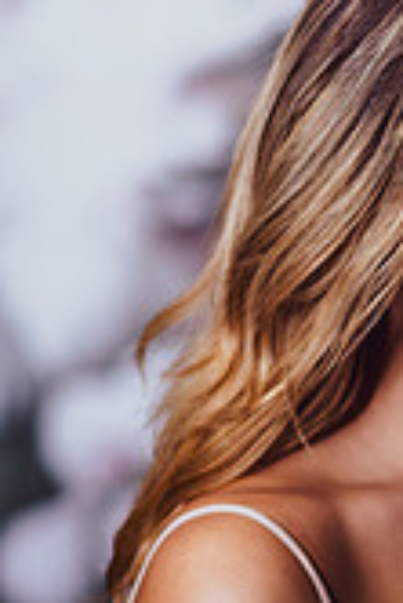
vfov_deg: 7.2
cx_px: 534
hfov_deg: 4.8
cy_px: 563
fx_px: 4775
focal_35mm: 285
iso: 100
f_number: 2
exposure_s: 1/200
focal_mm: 105
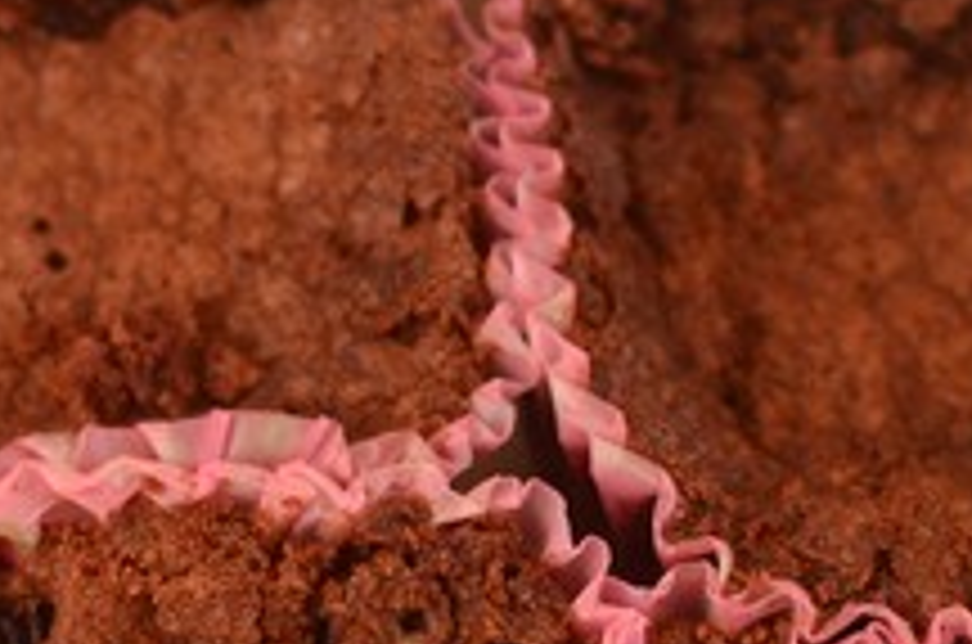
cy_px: 653
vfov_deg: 8.7
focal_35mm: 155
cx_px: 162
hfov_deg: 13.2
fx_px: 4189
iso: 500
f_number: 2.8
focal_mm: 35
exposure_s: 1/100
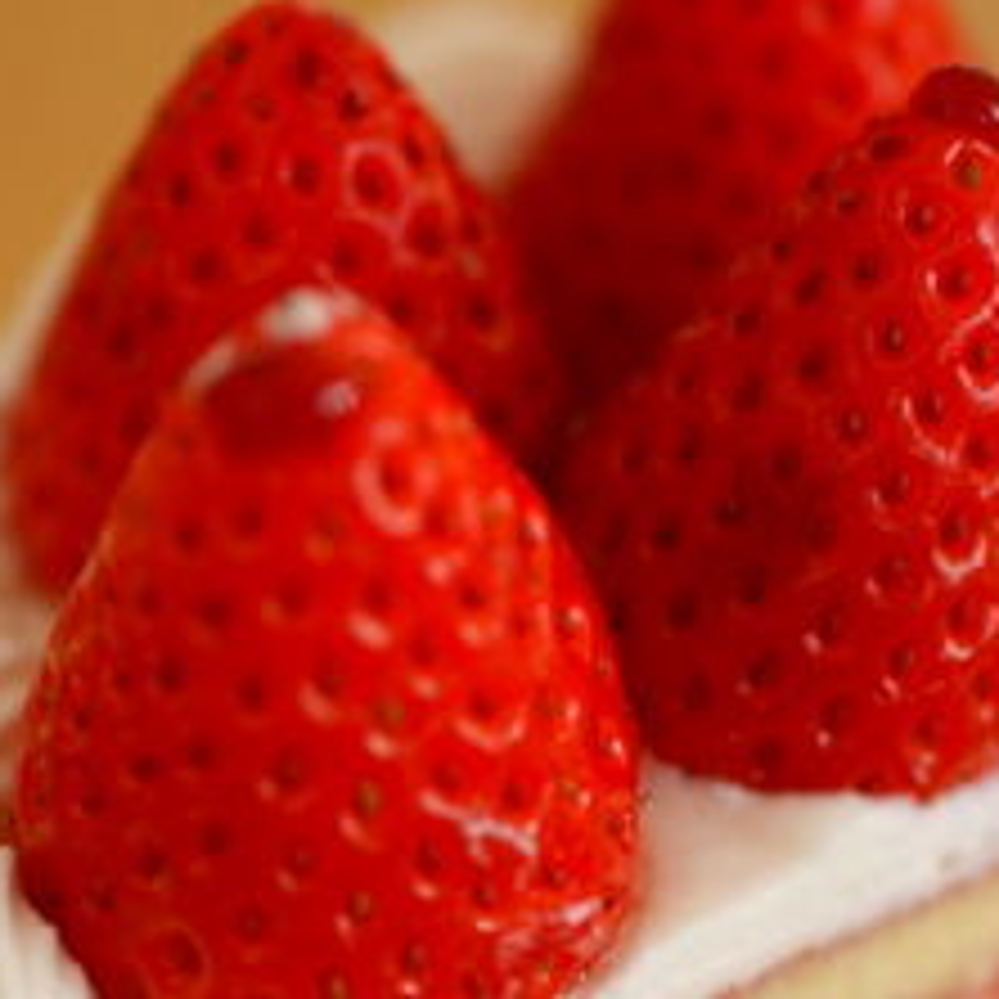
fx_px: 4408
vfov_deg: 12.8
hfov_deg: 12.9
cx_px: 317
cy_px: 868
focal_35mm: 135
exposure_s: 1/80
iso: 160
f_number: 3.5
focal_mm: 50
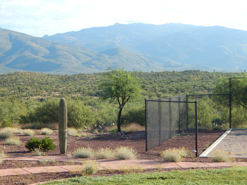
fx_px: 535
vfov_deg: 19.6
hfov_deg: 26.0
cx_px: 124
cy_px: 92
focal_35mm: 75
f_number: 4.2
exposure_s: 1/400
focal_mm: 13.5
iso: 125
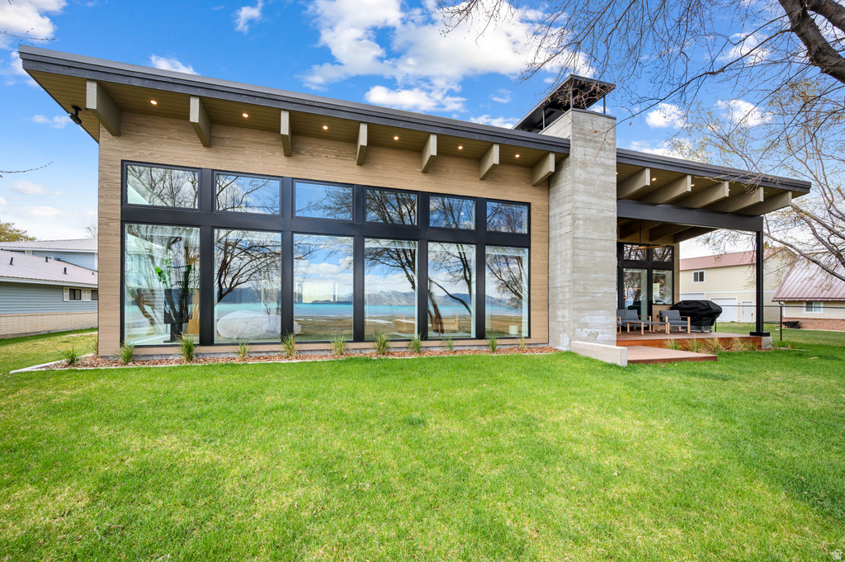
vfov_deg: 81.1
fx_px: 328
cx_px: 422
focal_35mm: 14
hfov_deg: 104.3
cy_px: 281
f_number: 7.1
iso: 500
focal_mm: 14
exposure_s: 1/400
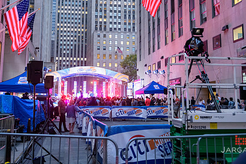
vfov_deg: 29.0
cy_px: 54
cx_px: 110
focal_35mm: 46
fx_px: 314
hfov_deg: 42.7
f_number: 3.2
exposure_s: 1/100
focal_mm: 34
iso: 1600
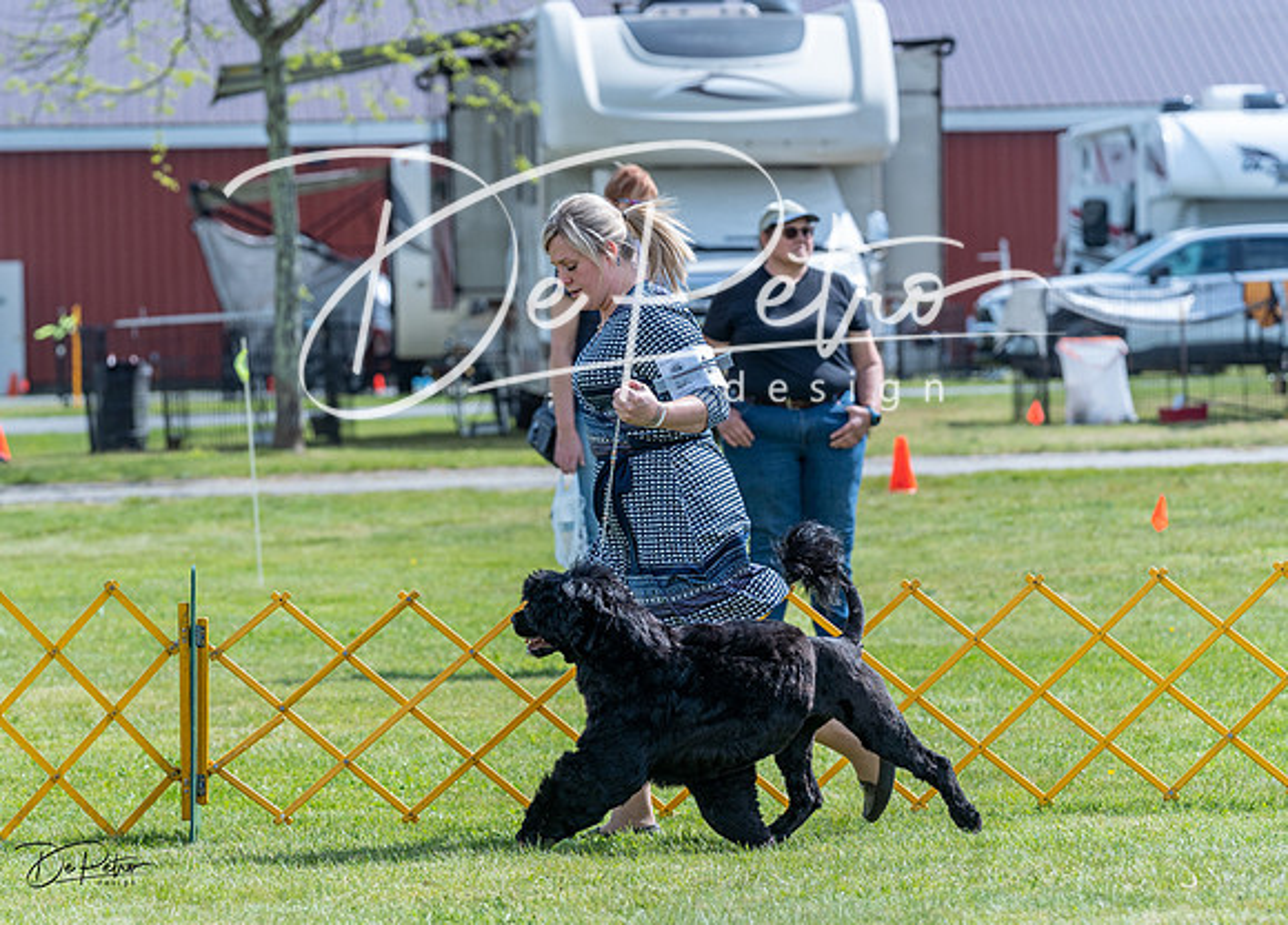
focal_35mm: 189
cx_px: 642
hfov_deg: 10.6
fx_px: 6920
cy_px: 416
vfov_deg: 7.7
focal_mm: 152
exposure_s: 1/1600
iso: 400
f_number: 5
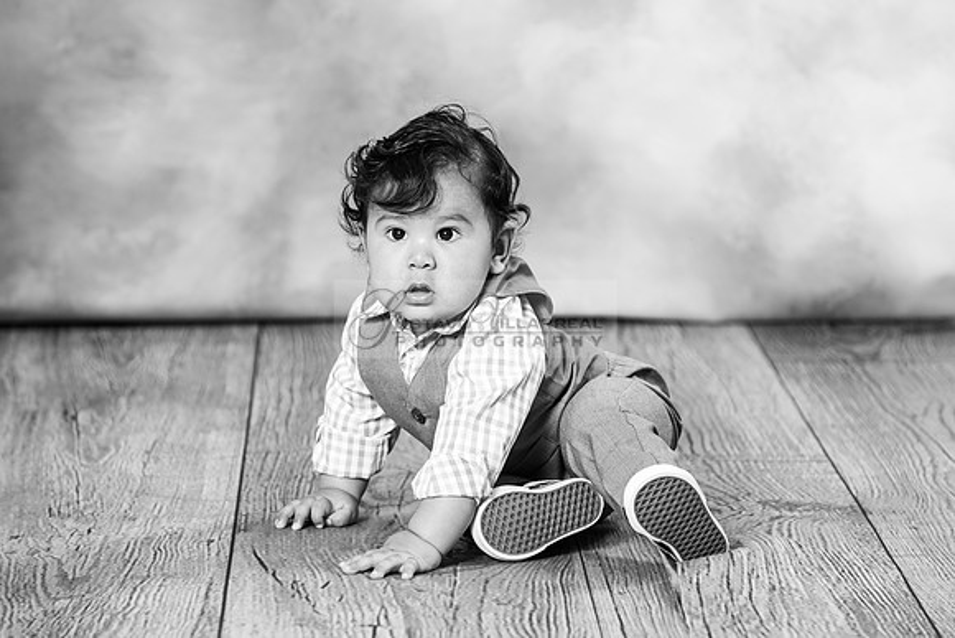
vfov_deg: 7.2
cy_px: 318
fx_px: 5062
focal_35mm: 191
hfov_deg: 10.8
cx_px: 494
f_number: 5.6
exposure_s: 1/125
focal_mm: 180
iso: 200
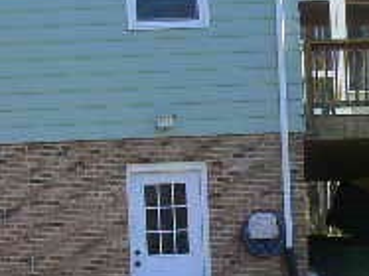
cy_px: 351
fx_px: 1310
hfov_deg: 15.6
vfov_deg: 11.7
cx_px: -36
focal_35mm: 123
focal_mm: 6
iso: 80
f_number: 5.6
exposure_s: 1/125
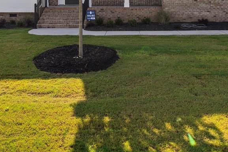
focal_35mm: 42
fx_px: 269
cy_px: -8
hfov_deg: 45.9
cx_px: 120
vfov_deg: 29.0
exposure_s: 1/250
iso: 400
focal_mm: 19.2
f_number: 5.6
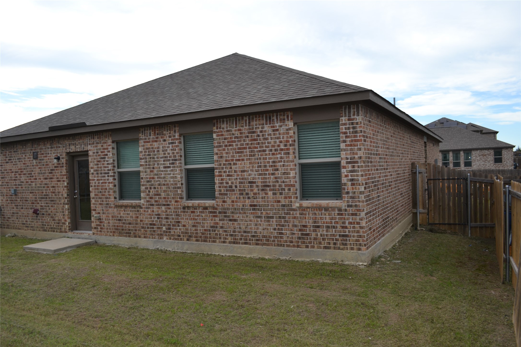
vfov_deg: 47.9
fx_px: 391
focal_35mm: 27
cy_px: 174
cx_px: 260
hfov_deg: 67.4
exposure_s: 1/200
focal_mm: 18
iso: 100
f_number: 5.6
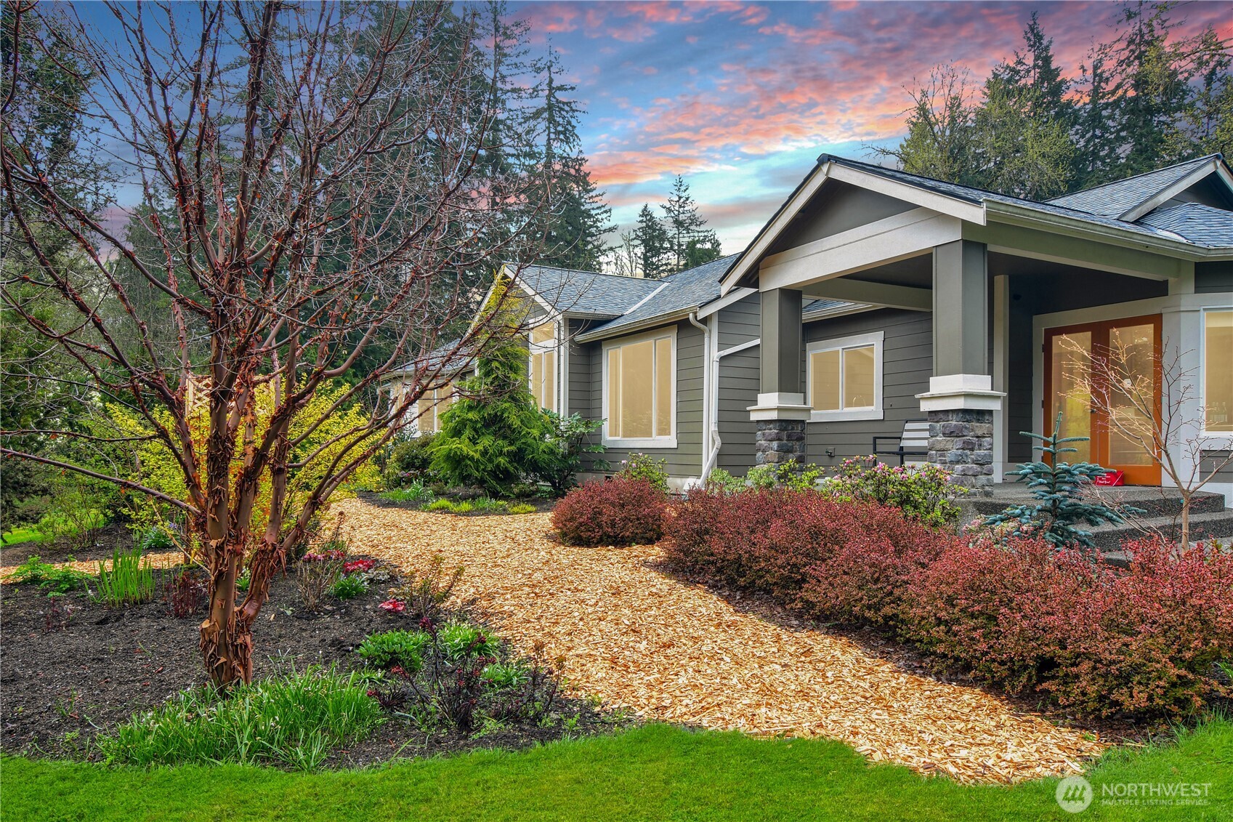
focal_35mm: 24
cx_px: 616
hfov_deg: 73.7
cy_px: 411
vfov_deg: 53.1
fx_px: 822
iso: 125
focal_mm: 16
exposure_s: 1/5
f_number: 13
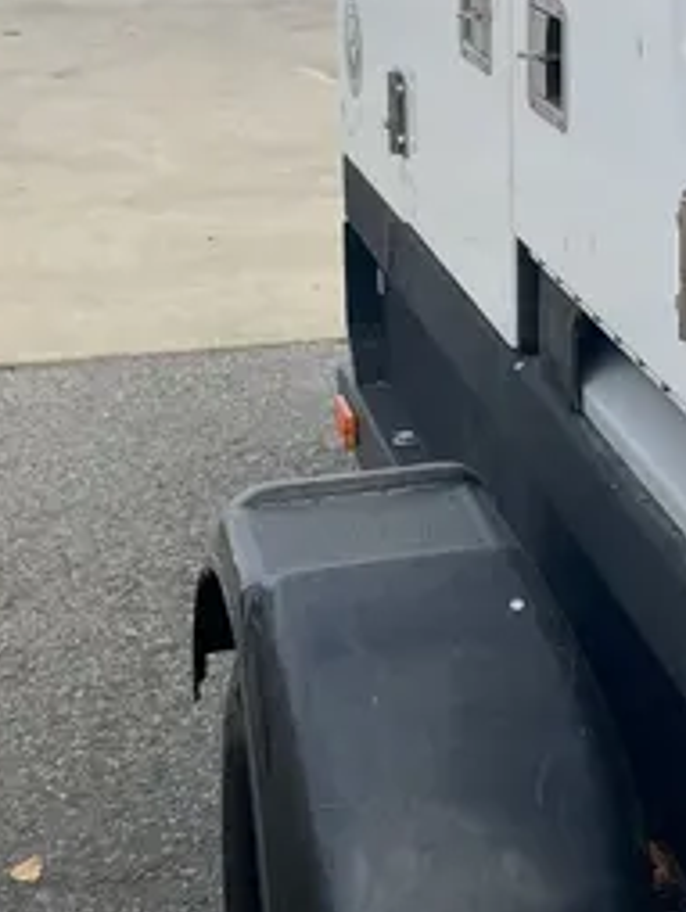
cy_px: 217
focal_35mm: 75
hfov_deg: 18.6
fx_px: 1978
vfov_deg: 25.6
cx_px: 819
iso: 50
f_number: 1.6
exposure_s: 1/1695
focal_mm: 5.1
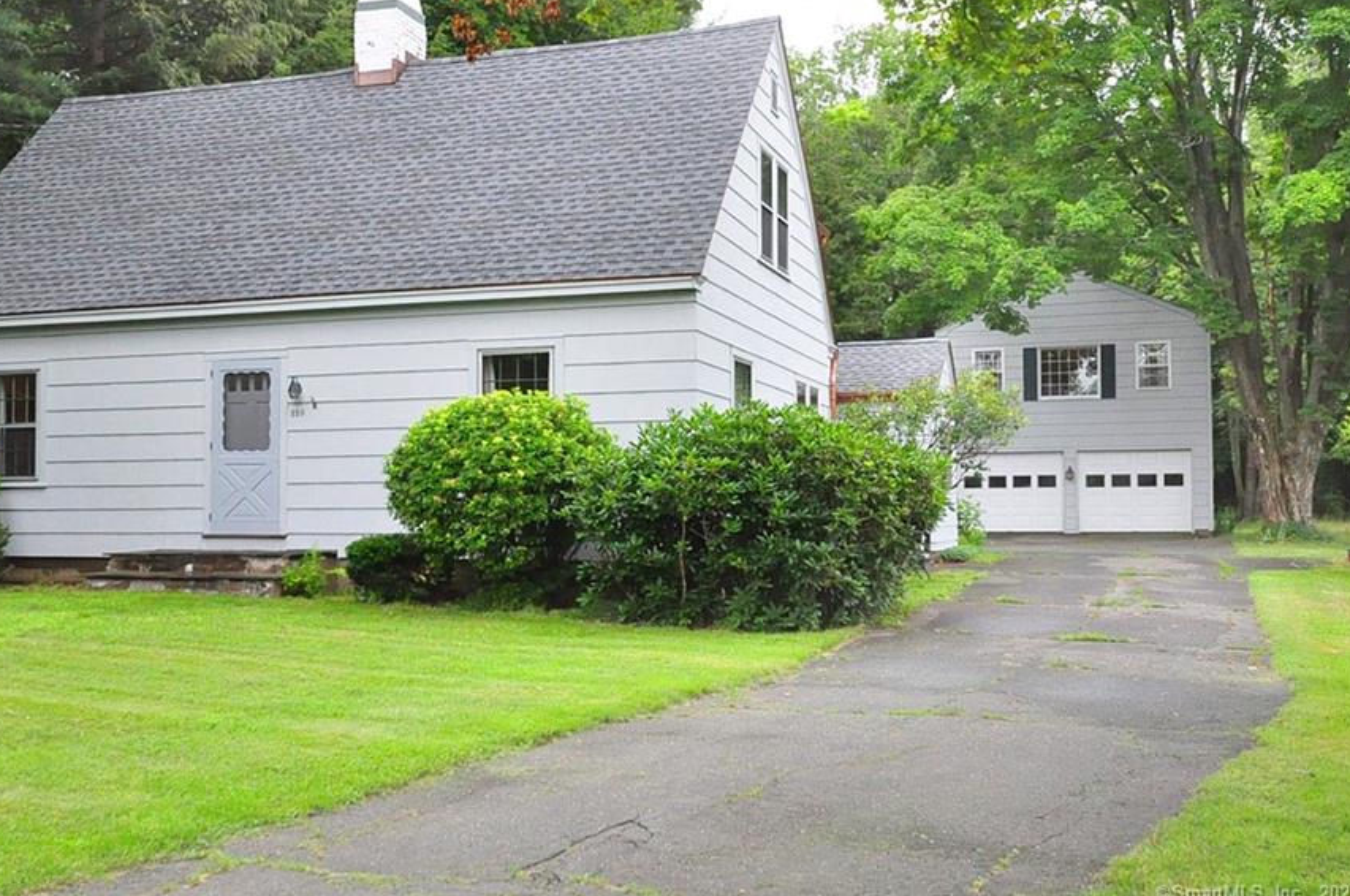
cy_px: 370
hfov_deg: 52.9
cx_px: 560
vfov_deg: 36.7
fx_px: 1348
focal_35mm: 36
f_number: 5.6
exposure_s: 1/500
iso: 3200
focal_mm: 20
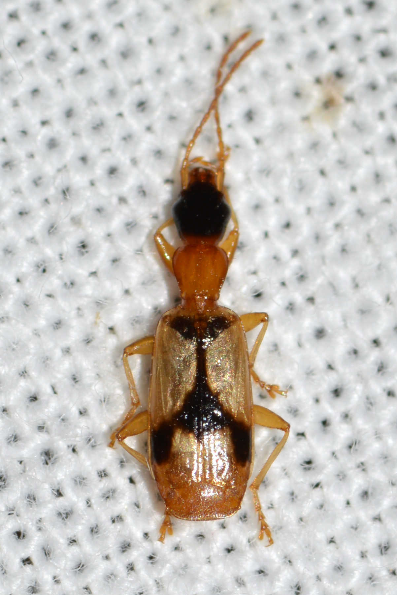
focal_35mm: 150
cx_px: 198
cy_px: 298
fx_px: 2481
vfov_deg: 13.7
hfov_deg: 9.2
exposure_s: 1/200
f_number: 20
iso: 100
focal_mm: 100
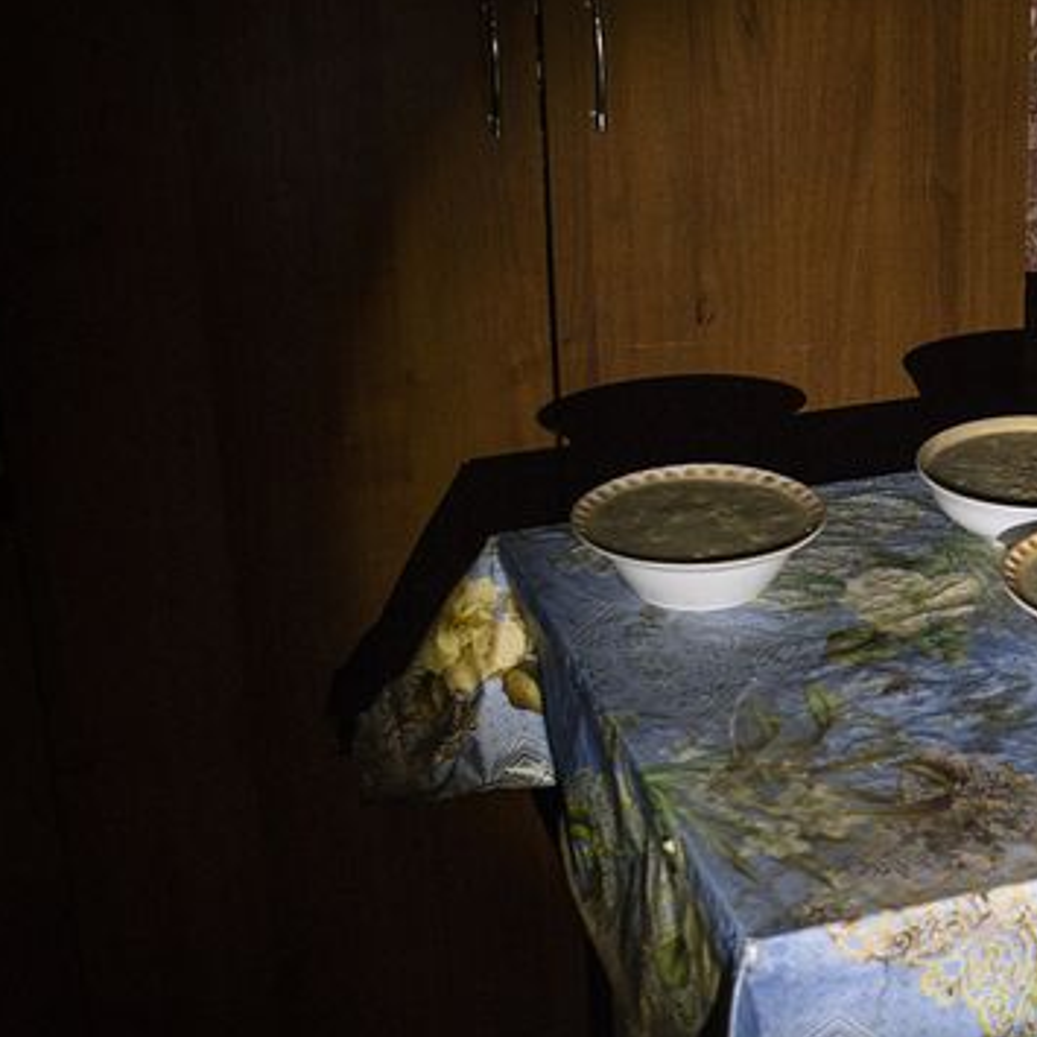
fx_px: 2339
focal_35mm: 69
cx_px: 1154
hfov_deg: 23.4
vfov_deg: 25.0
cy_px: 513
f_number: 2.8
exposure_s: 1/50
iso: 1000
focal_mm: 24
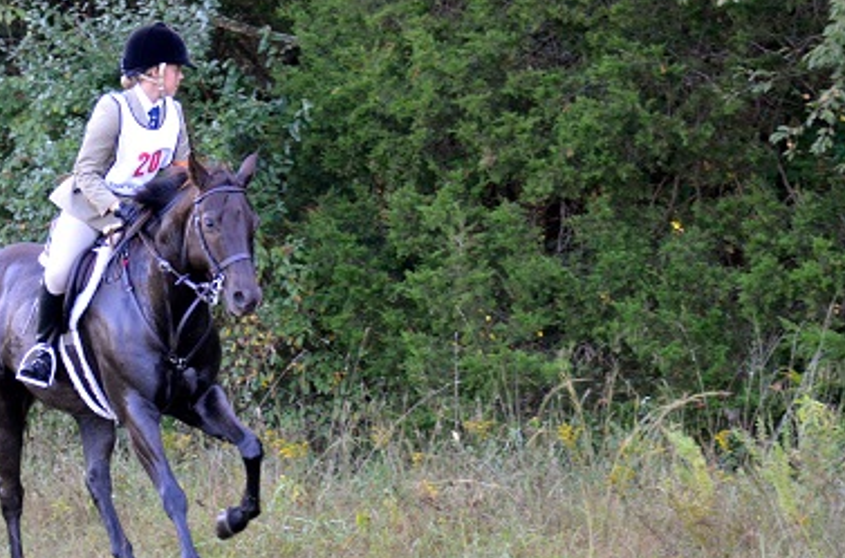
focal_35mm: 219
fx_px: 5125
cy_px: 305
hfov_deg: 9.4
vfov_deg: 6.2
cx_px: 300
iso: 1600
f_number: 5.6
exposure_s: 1/250
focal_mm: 100
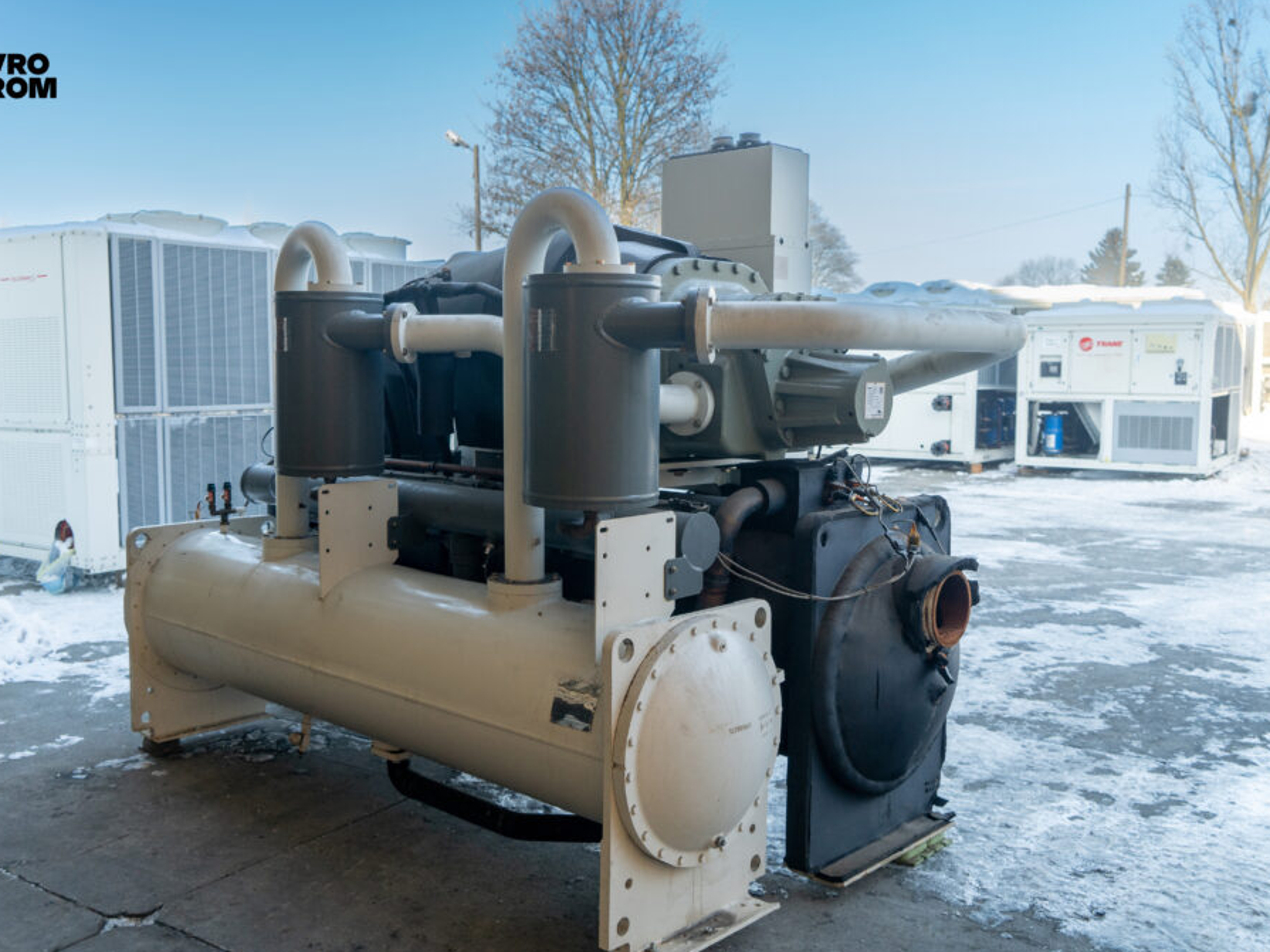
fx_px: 1211
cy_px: 480
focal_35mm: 33
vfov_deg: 42.9
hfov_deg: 55.3
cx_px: 583
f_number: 4
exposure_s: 1/200
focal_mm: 30
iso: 500
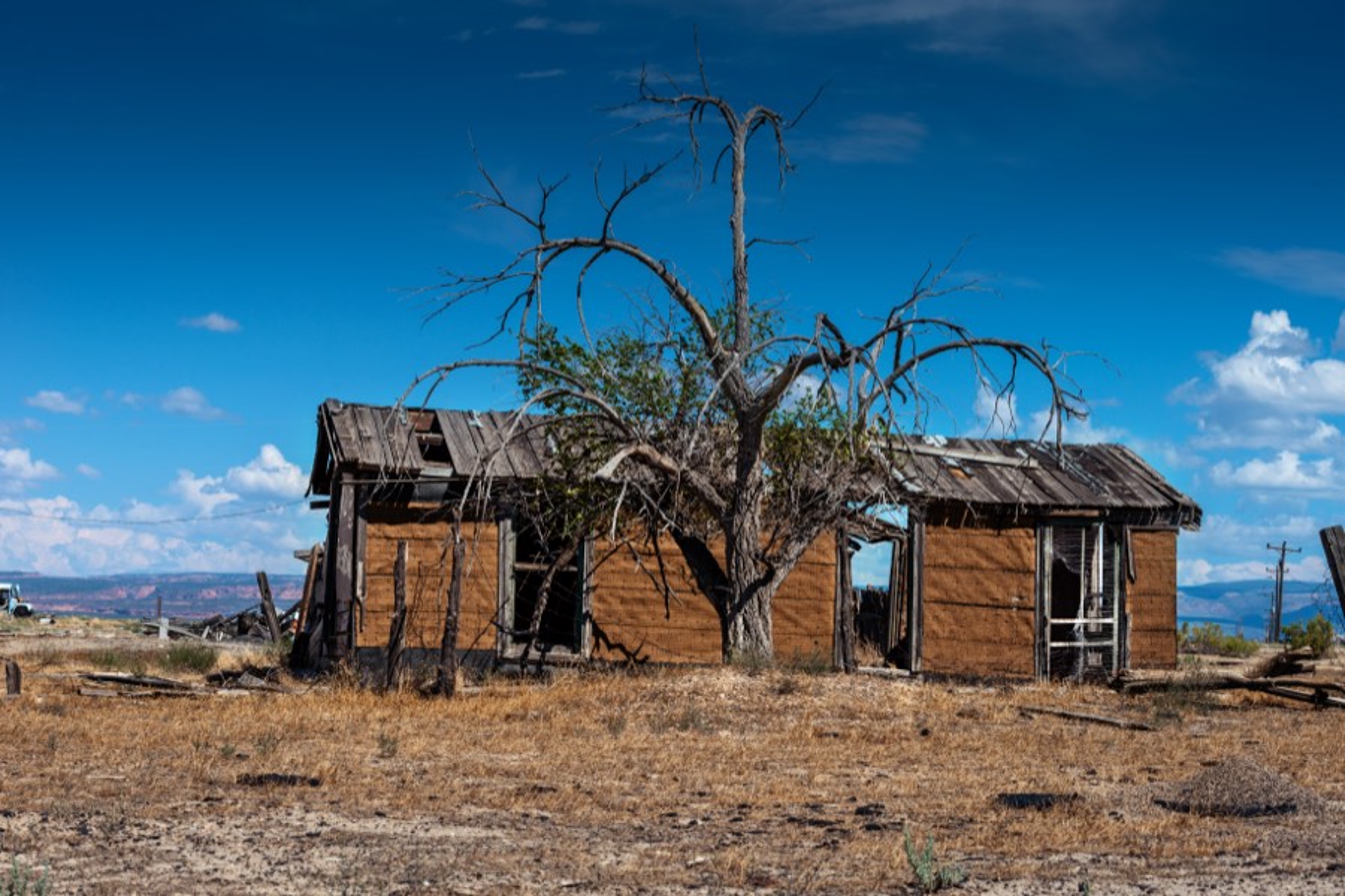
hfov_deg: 28.8
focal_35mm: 70
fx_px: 2615
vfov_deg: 19.5
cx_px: 672
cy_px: 448
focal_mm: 70
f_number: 11
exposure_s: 1/400
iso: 100
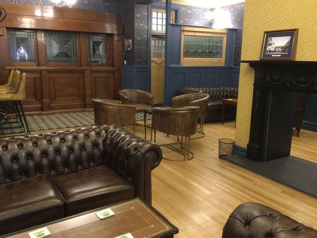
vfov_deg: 45.4
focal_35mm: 31
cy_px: 119
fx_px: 284
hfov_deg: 58.4
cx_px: 158
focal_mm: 3.3
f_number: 2.4
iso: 500
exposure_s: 1/17
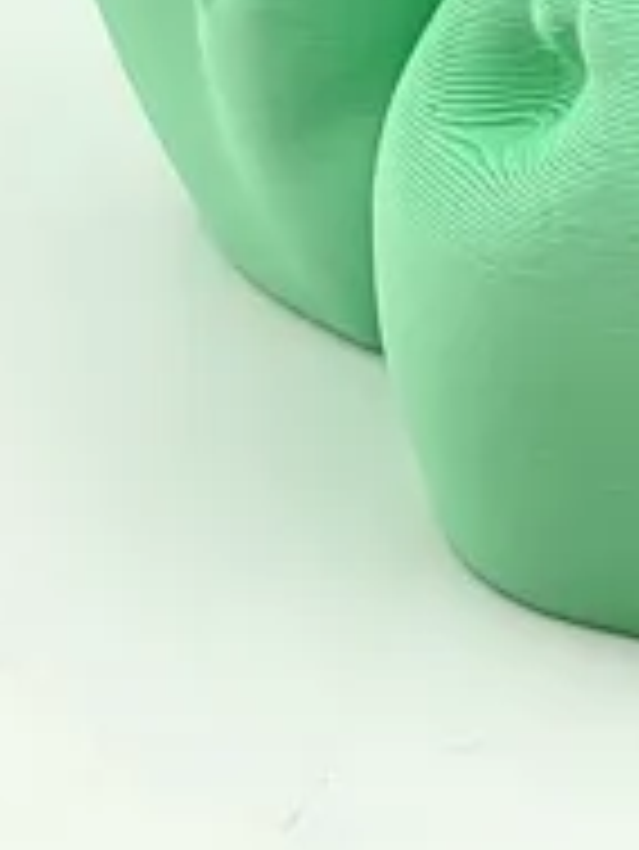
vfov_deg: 10.9
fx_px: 4155
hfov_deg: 8.4
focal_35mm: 169
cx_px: 1238
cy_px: -731
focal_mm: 5
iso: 40
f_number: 1.8
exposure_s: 1/667
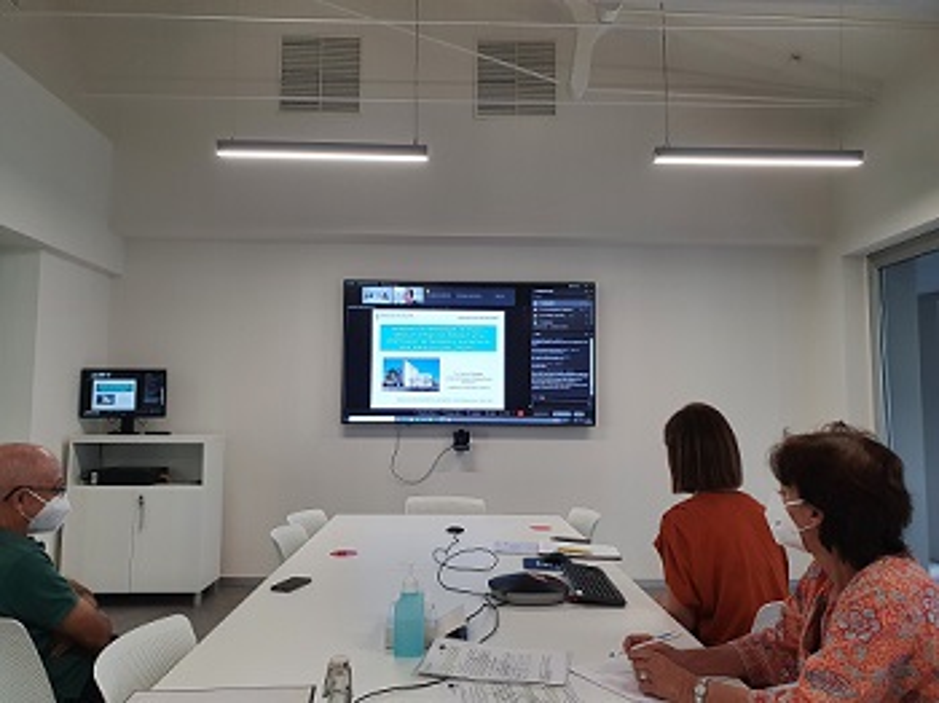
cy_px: 352
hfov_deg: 67.3
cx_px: 470
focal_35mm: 26
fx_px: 705
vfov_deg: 53.0
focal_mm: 4.32
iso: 125
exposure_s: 1/120
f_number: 2.4
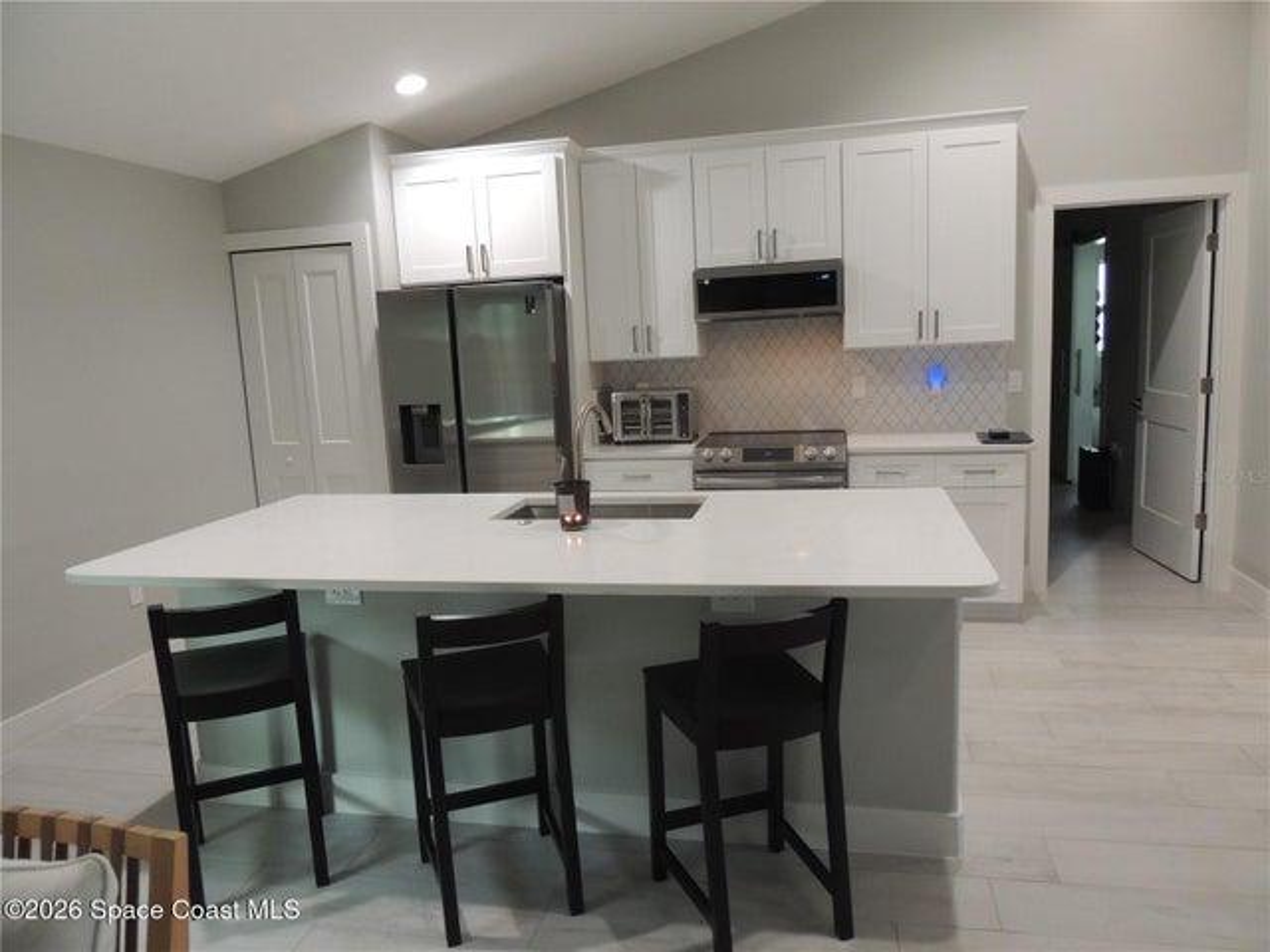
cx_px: 635
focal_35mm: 24
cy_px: 476
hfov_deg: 71.6
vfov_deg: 56.8
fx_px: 881
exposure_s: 1/30
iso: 400
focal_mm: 4.3
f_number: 3
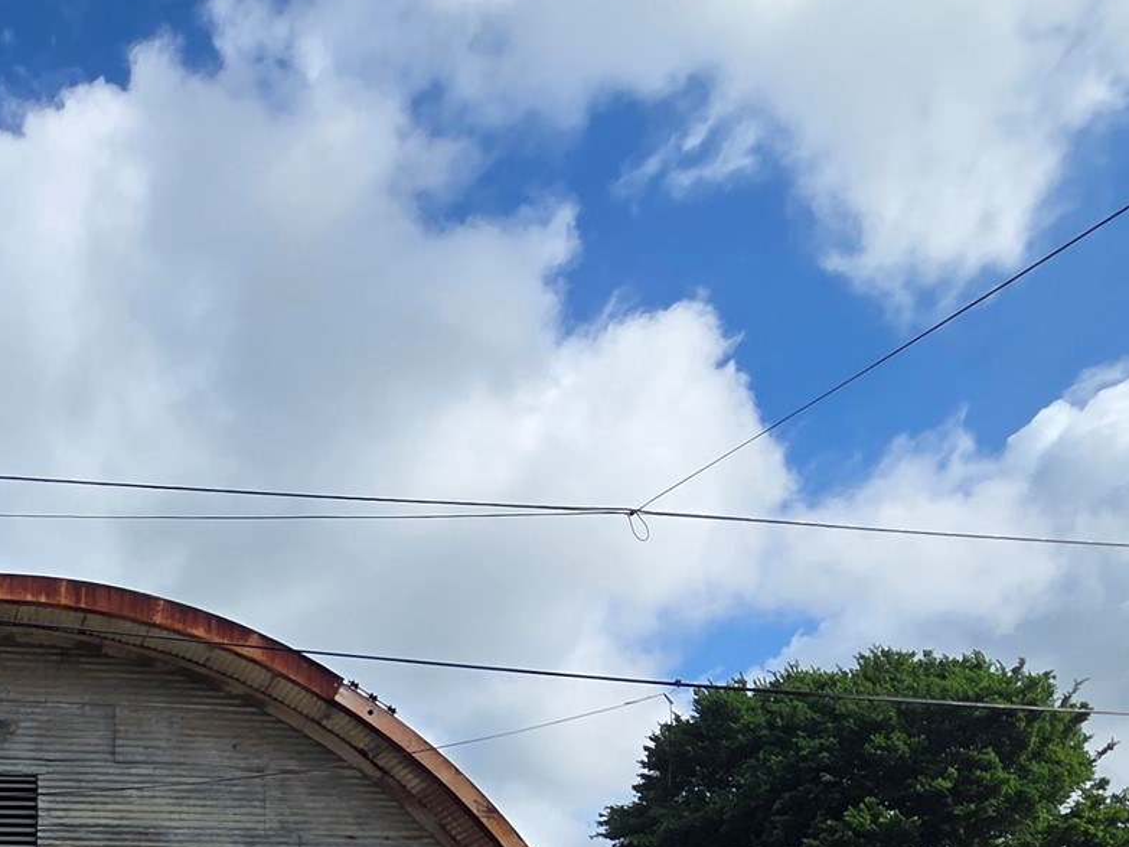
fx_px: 1109
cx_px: 56
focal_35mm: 34
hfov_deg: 47.0
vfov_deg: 32.8
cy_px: 1062
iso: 50
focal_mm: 2.2
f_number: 2.2
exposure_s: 1/2524
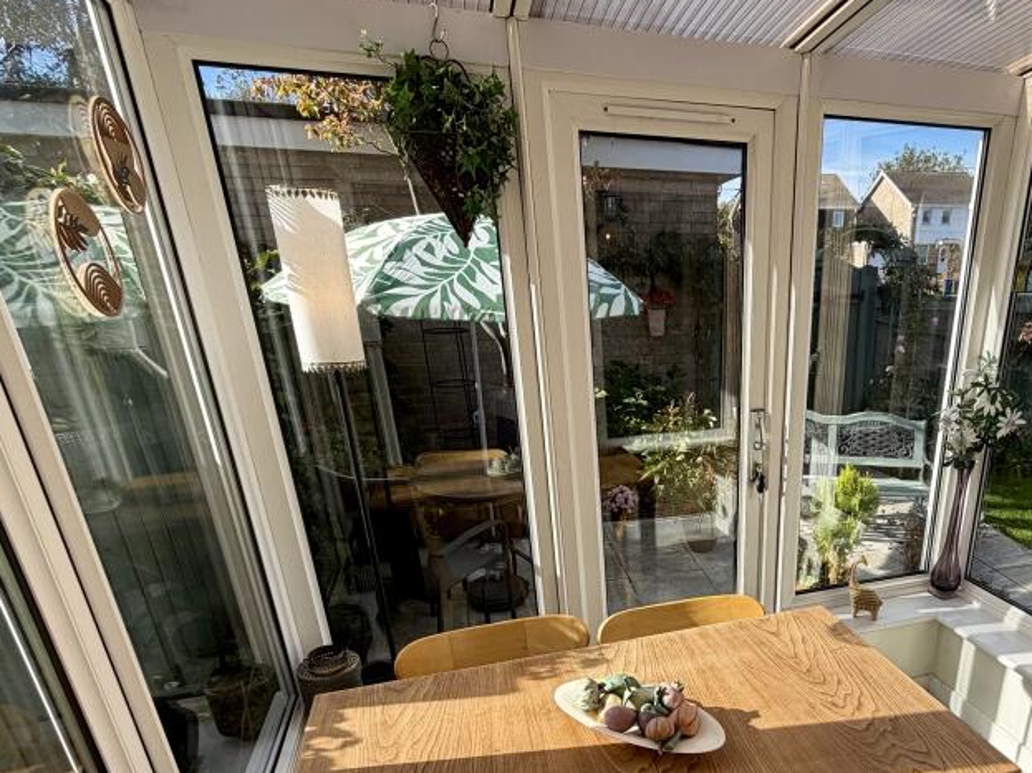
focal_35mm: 23
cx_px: 702
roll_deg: +0.1
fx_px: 686
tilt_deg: -22.5
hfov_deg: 71.4
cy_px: 564
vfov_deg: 56.4
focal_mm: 2.22
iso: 40
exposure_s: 1/770
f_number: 2.2
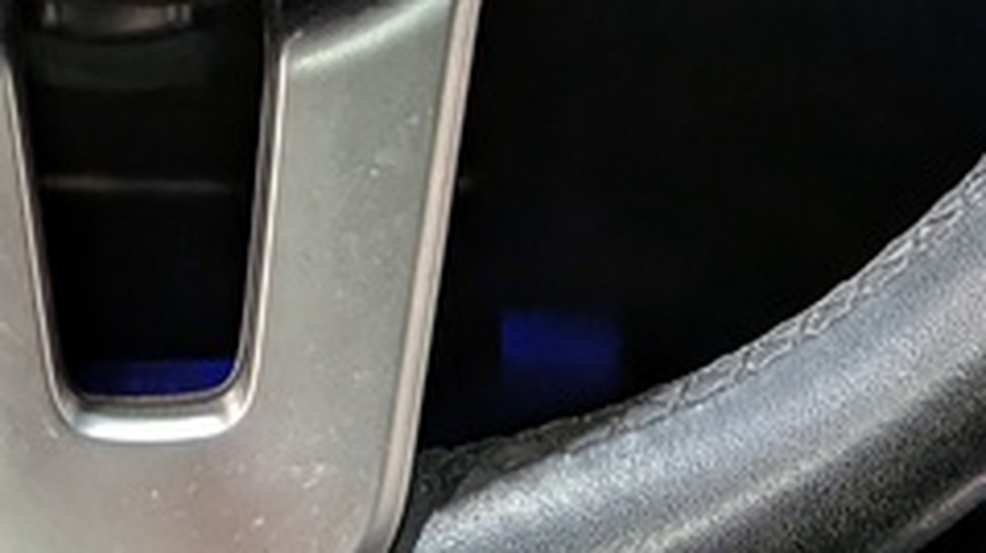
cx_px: 132
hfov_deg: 18.9
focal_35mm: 112
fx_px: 2926
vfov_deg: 9.9
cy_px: -603
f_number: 1.7
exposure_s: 1/60
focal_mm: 4.53
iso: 114
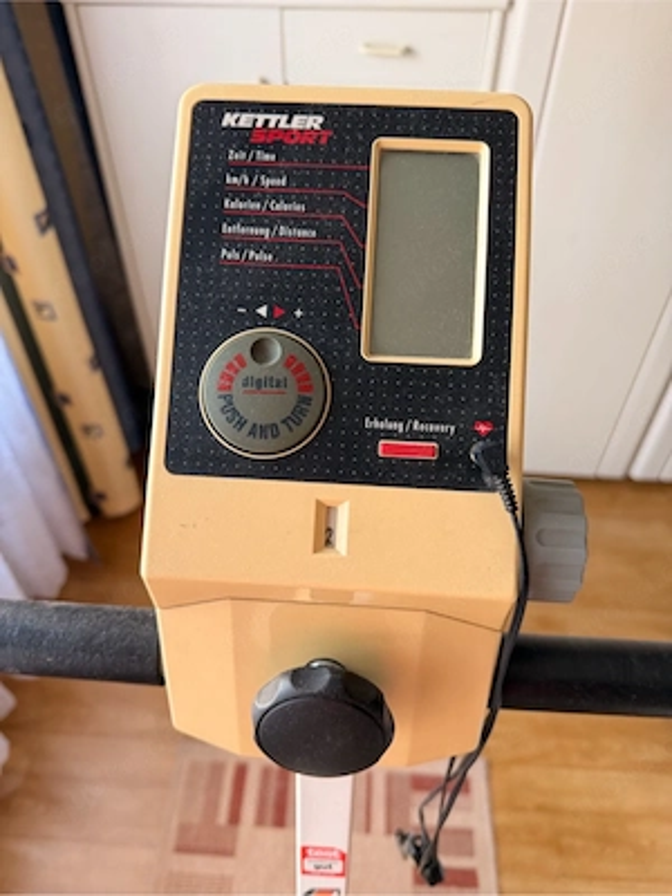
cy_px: 448
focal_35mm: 24
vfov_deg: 71.6
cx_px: 336
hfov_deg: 56.8
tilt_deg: -46.2
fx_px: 621
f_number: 1.78
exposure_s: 1/87
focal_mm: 6.76
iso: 200
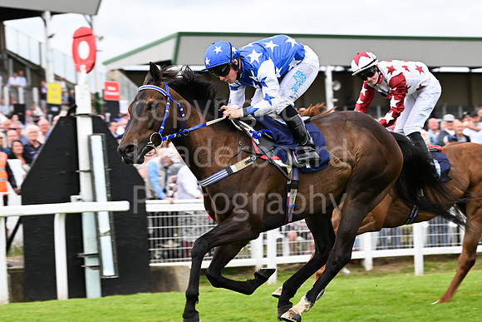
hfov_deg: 15.8
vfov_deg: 10.6
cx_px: 241
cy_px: 161
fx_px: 1741
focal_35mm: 130
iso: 640
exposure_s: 1/640
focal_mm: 130
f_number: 5.6
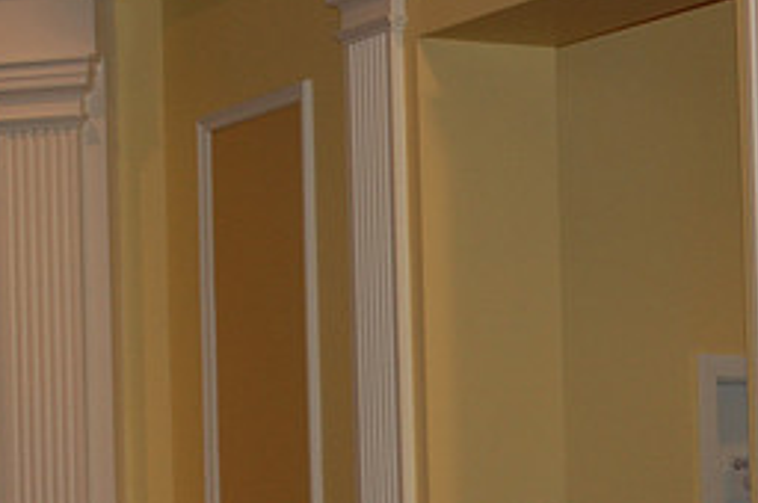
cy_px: 527
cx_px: 580
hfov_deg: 11.0
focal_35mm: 187
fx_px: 3935
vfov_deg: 7.3
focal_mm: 55
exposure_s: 1/60
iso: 400
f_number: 5.6
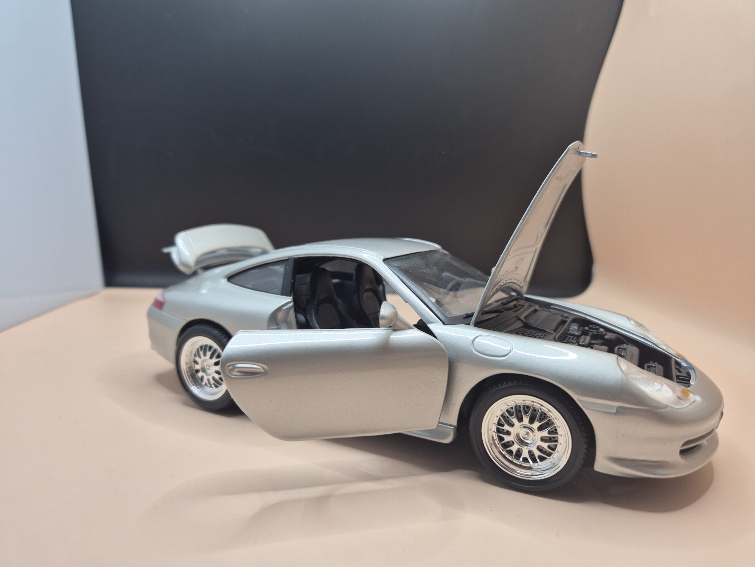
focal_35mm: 23
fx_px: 502
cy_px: 284
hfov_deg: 73.9
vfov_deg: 58.9
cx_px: 378
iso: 64
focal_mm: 5.4
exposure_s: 1/180
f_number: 1.8
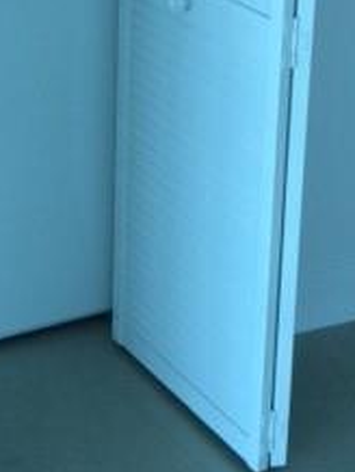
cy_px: -110
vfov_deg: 20.6
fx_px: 1201
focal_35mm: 88
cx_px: 84
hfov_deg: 16.7
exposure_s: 1/60
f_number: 2.2
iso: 50
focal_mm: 4.12
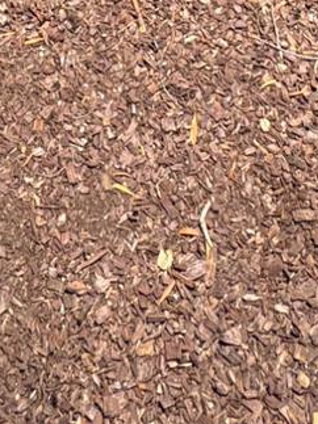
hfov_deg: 22.1
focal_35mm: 65
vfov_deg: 17.8
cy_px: -466
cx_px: 43
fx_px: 797
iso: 40
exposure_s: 1/707
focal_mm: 2.22
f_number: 2.2
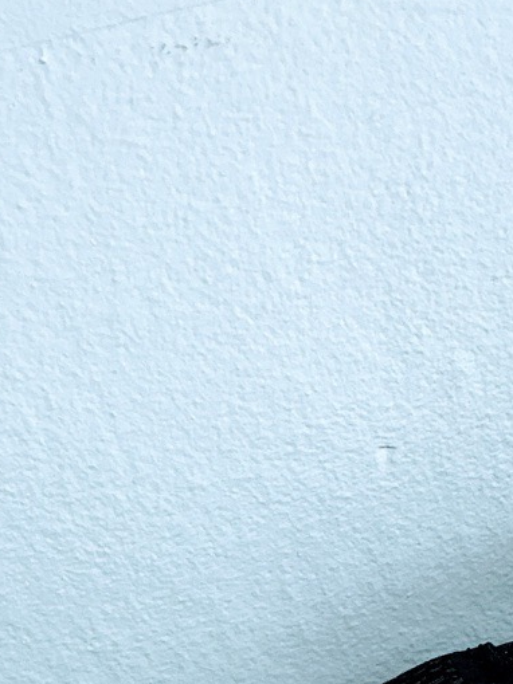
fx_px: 1800
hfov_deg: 16.0
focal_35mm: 91
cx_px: 486
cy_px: 908
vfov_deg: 19.7
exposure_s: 1/60
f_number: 1.8
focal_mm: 3
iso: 100
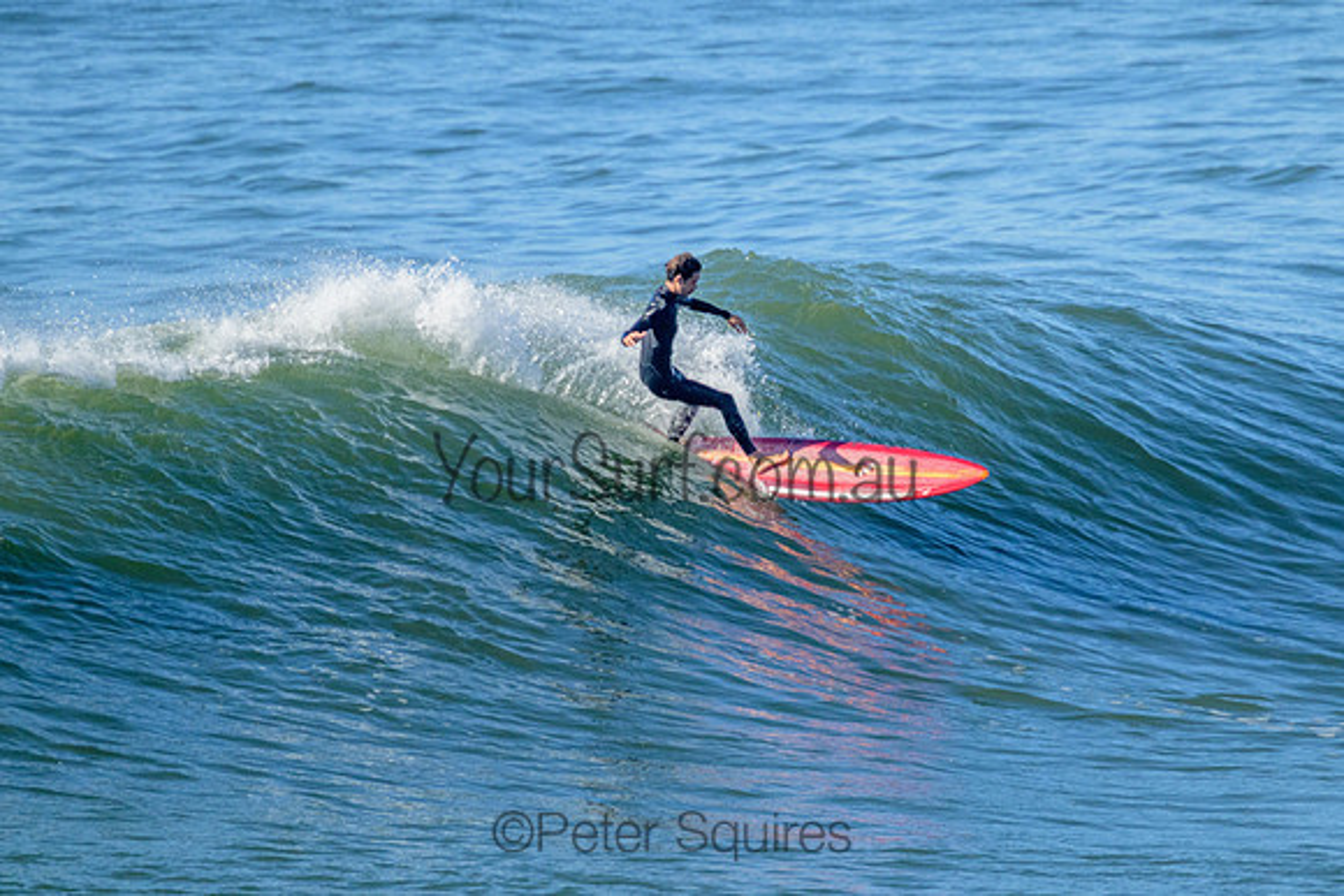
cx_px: 832
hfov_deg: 2.1
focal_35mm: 990
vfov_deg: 1.4
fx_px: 36974
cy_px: 403
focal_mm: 800
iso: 1600
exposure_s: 1/2000
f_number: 11
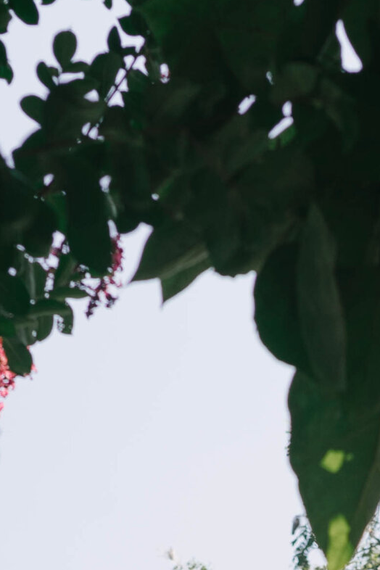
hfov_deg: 7.7
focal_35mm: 178
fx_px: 2818
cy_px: 987
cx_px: 267
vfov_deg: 10.9
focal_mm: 35
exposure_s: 1/800
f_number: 3.5
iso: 100
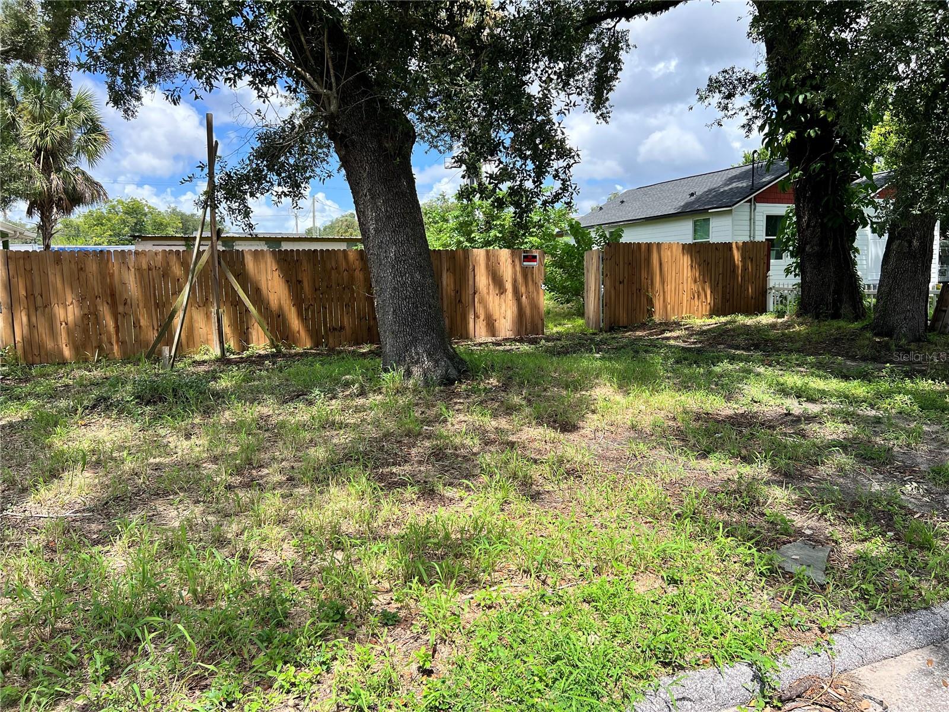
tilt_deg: -7.2
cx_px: 474
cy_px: 356
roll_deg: +1.1
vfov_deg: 53.1
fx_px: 713
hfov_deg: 67.3
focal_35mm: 26
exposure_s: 1/1808
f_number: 1.5
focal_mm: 5.7
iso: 50
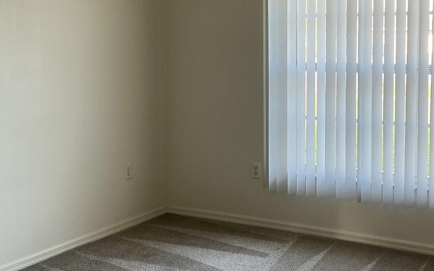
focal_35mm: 52
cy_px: 88
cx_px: 302
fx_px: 615
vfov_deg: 24.7
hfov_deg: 38.3
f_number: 1.8
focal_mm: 3
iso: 50
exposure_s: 1/60
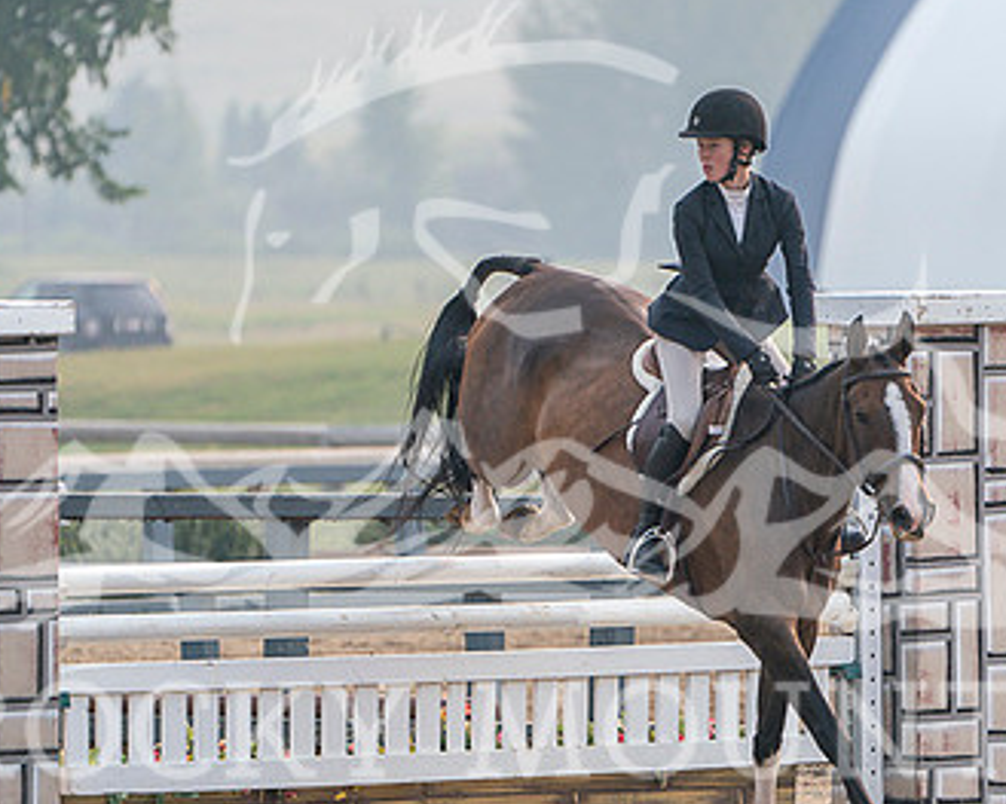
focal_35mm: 593
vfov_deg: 2.6
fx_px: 17651
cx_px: 621
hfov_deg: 3.3
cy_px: 454
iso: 500
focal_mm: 358
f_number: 5.6
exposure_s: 1/1000
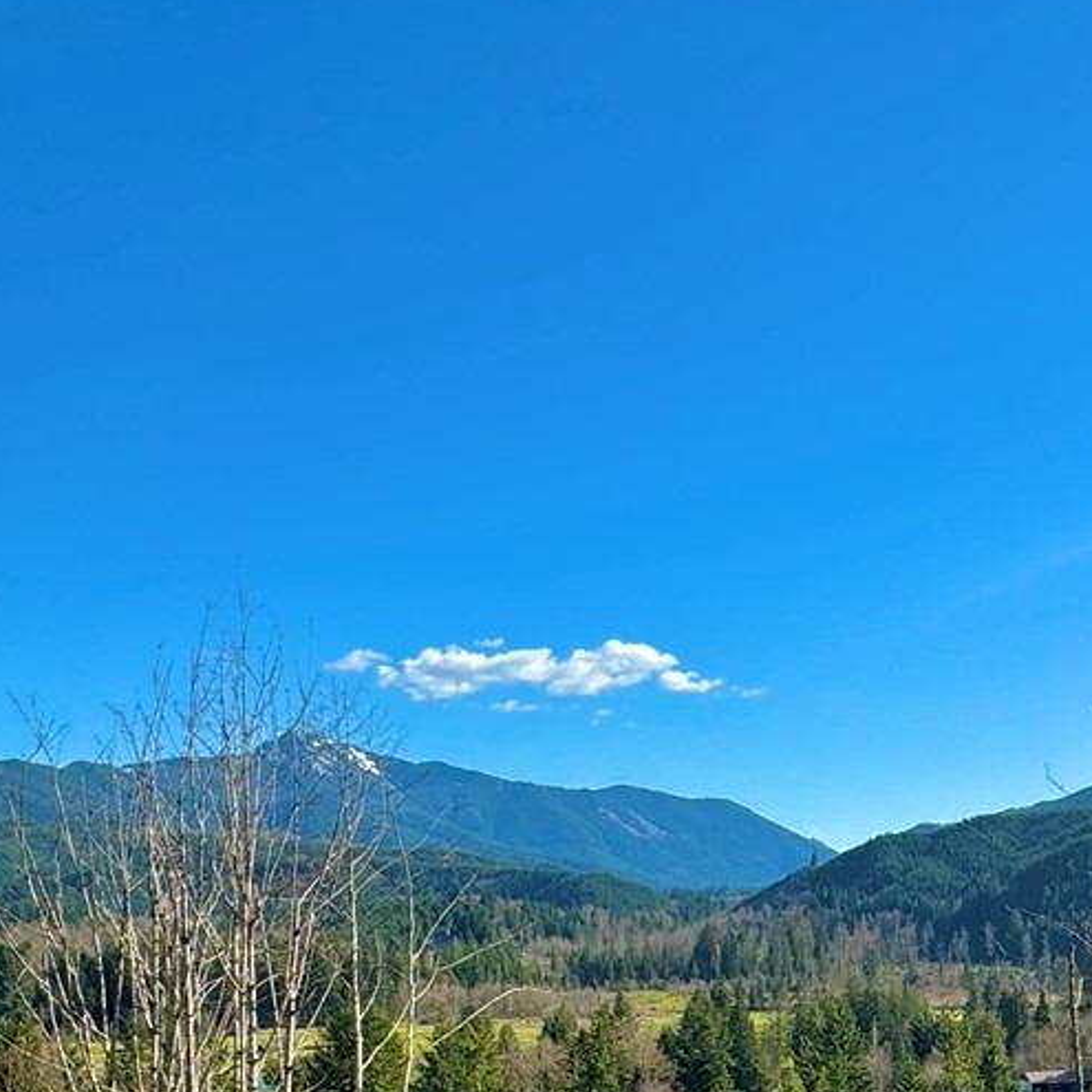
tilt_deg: -3.9
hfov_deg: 39.0
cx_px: 973
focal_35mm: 40
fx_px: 1428
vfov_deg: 39.0
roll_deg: +0.9
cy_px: 977
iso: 50
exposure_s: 1/1477
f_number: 2.2
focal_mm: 2.22
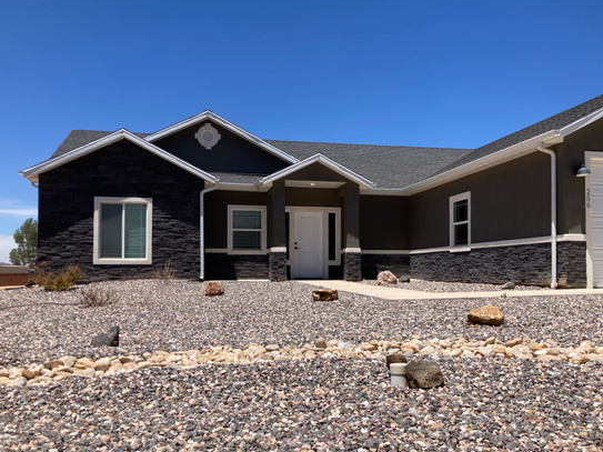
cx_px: 320
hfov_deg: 55.3
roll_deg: -0.1
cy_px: 254
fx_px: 575
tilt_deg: +2.7
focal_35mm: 33
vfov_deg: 42.8
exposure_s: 1/2433
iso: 20
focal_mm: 3.99
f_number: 1.8
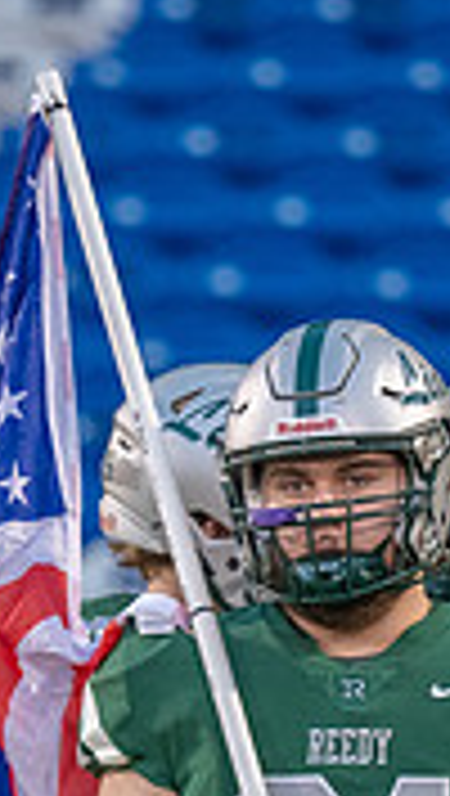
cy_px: 985
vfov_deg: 2.7
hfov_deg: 1.5
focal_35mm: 803
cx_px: 299
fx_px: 16977
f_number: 2.8
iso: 2000
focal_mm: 162
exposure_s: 1/1000
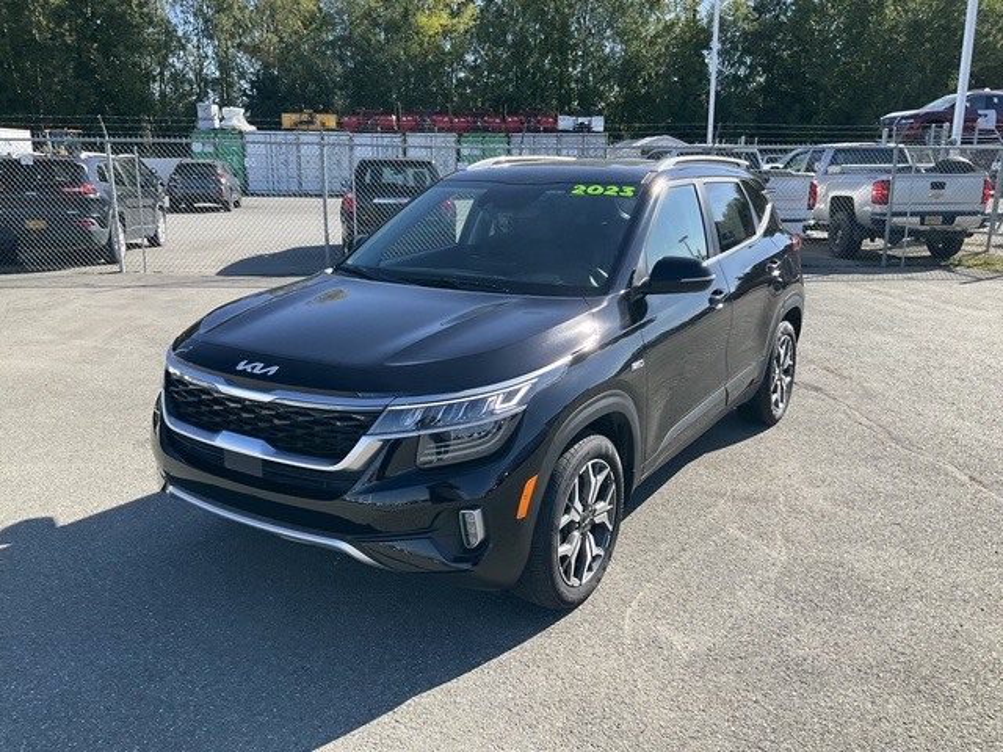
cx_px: 502
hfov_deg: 61.7
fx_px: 840
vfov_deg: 48.2
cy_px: 376
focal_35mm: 29
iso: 25
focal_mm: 3
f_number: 1.8
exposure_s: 1/781
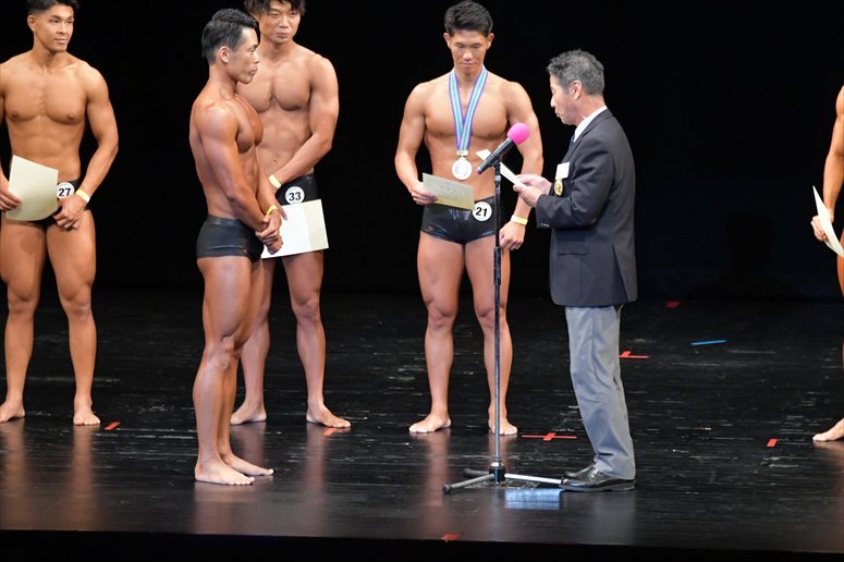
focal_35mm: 255
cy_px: 281
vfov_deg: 5.4
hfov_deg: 8.1
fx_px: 5975
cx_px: 422
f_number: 5.6
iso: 4000
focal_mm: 170
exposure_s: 1/400
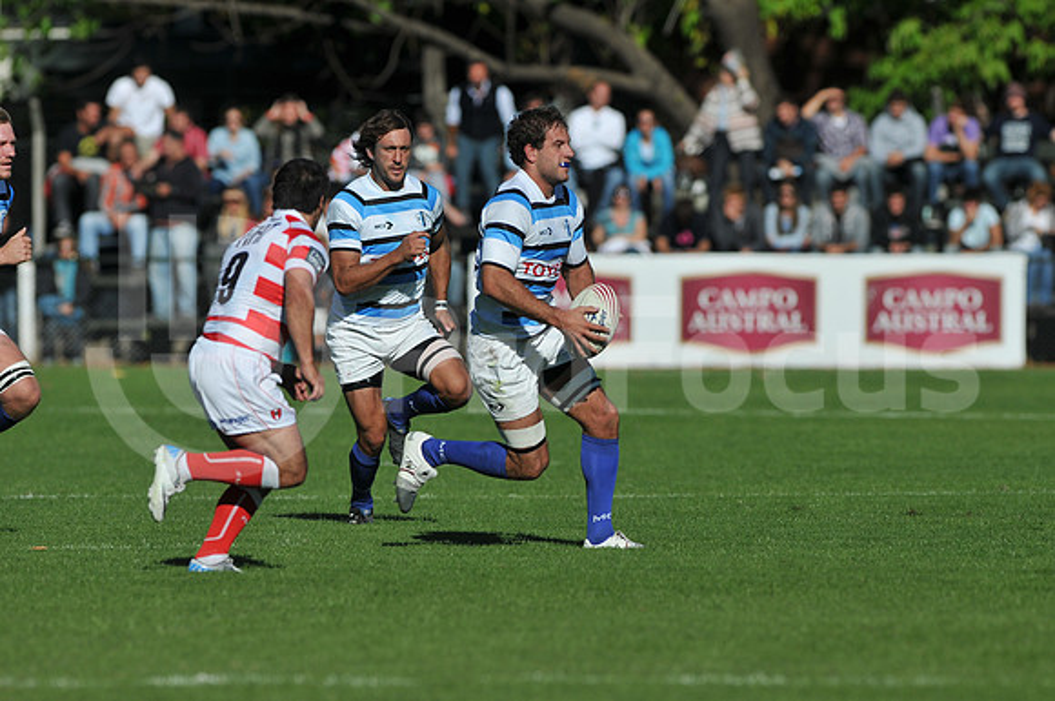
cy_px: 350
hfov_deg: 4.6
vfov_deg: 3.0
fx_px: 13169
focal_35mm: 450
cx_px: 528
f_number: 3.5
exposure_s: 1/5000
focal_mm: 300
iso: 200
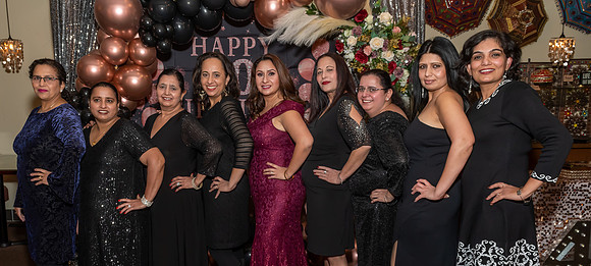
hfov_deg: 60.6
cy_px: 185
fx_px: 504
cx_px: 261
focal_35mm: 34
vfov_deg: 29.3
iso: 640
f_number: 9
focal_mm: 17
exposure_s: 1/250
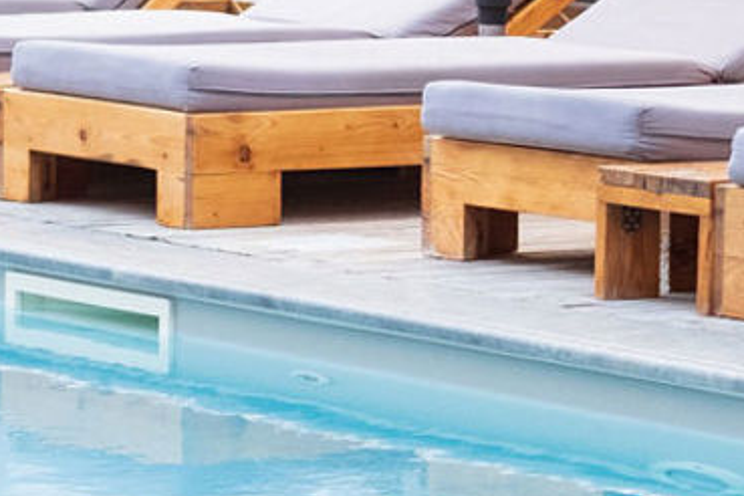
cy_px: -180
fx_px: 5476
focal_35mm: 265
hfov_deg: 7.7
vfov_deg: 5.2
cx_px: 732
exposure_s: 1/1000
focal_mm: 35
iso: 1000
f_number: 2.5
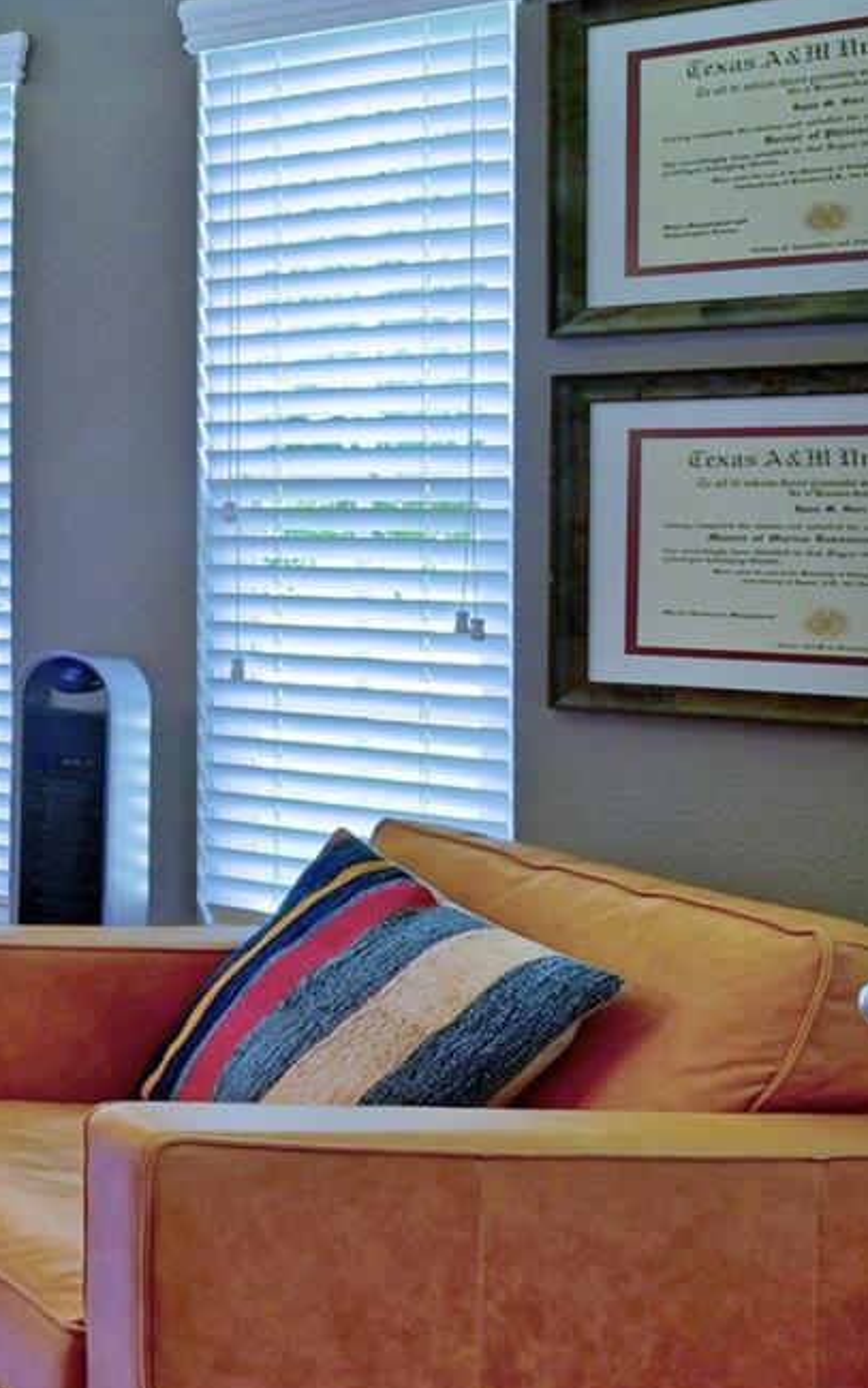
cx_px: -1035
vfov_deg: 44.0
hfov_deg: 16.9
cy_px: 515
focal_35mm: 45
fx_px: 1702
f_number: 8
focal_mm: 14
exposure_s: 1/15
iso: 400
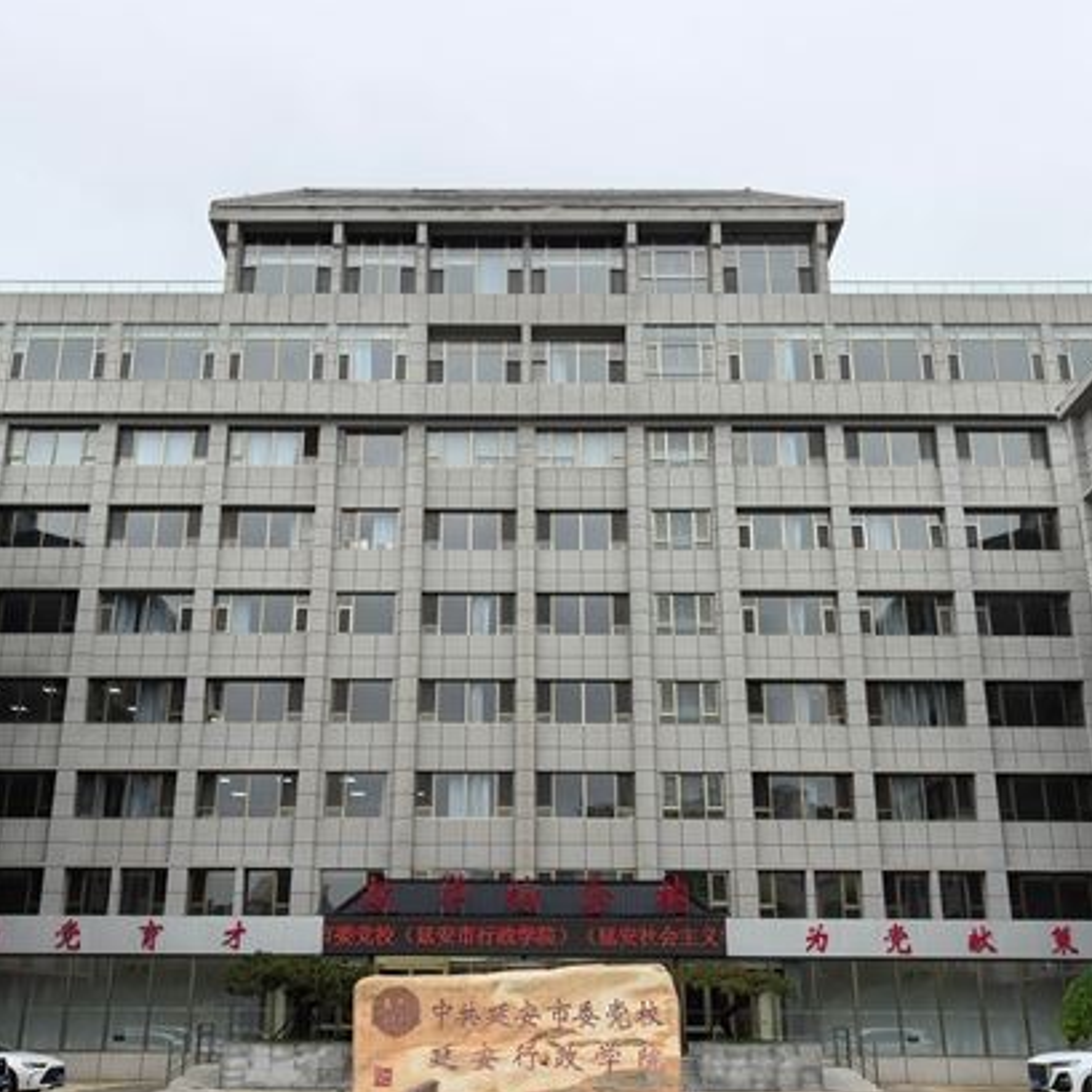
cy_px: 595
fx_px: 1249
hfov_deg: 47.2
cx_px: 539
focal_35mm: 35
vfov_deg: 47.2
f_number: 2
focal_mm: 8.5
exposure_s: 1/1745
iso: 50
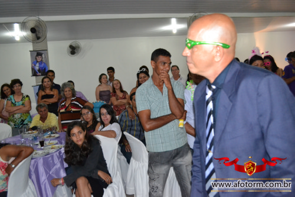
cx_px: 148
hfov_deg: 57.2
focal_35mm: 33
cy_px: 98
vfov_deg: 39.9
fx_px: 270
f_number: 4
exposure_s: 1/60
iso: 3200
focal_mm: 22
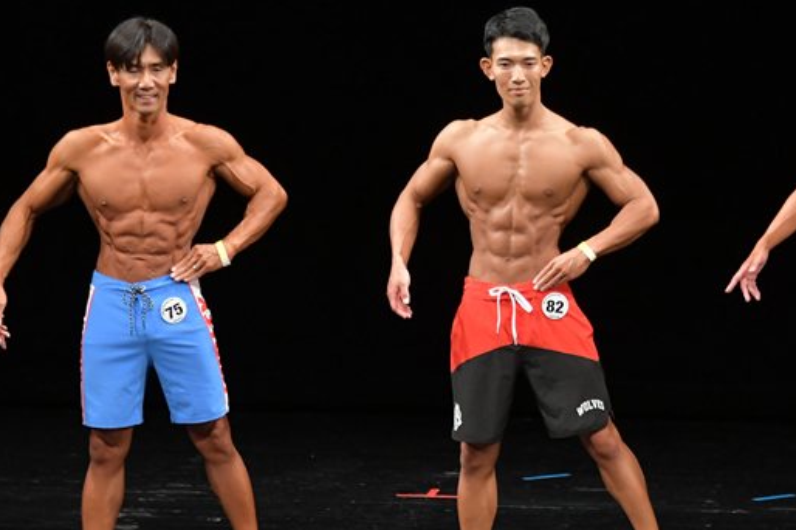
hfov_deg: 5.7
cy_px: 298
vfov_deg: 3.8
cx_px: 422
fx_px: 7999
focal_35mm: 362
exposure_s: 1/400
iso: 3200
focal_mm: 160
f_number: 5.6
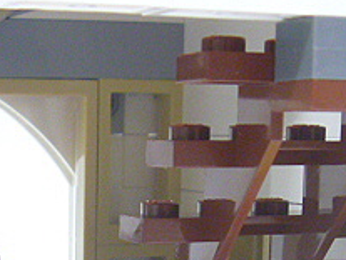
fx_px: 1081
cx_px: 15
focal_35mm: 108
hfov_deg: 17.8
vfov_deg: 13.1
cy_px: 363
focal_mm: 6.3
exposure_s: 1/10
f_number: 3.5
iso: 400
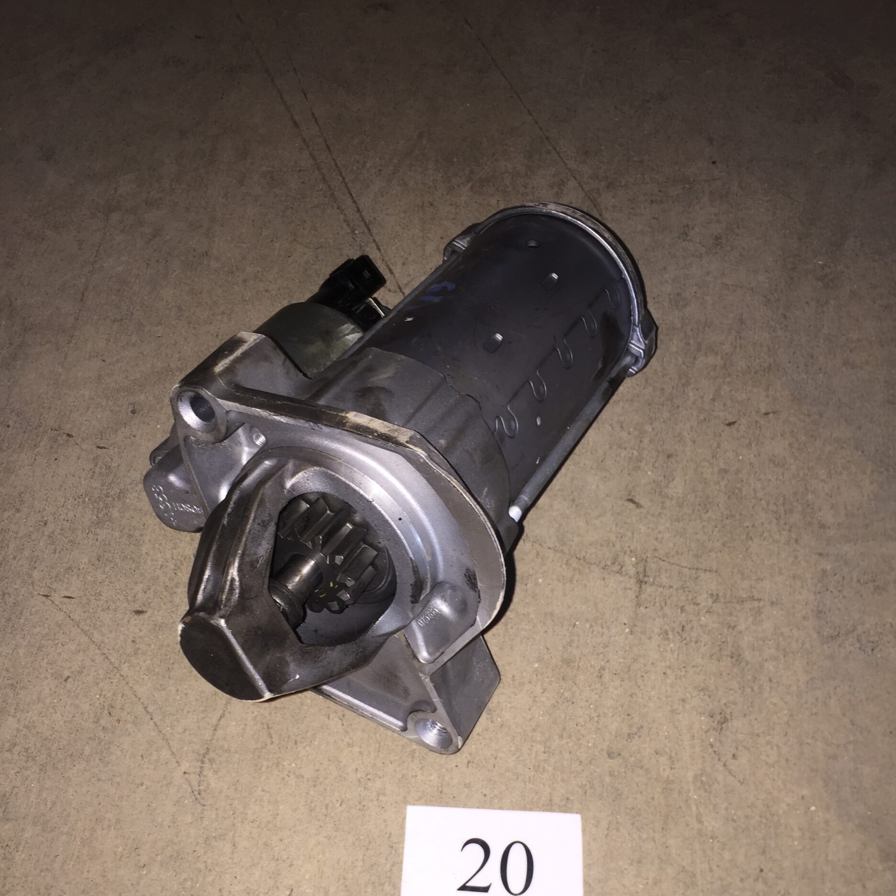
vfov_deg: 46.4
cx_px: 444
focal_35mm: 35
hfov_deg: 47.2
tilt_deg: -61.1
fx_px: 1025
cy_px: 605
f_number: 2.2
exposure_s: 1/25
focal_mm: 4.15
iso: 32
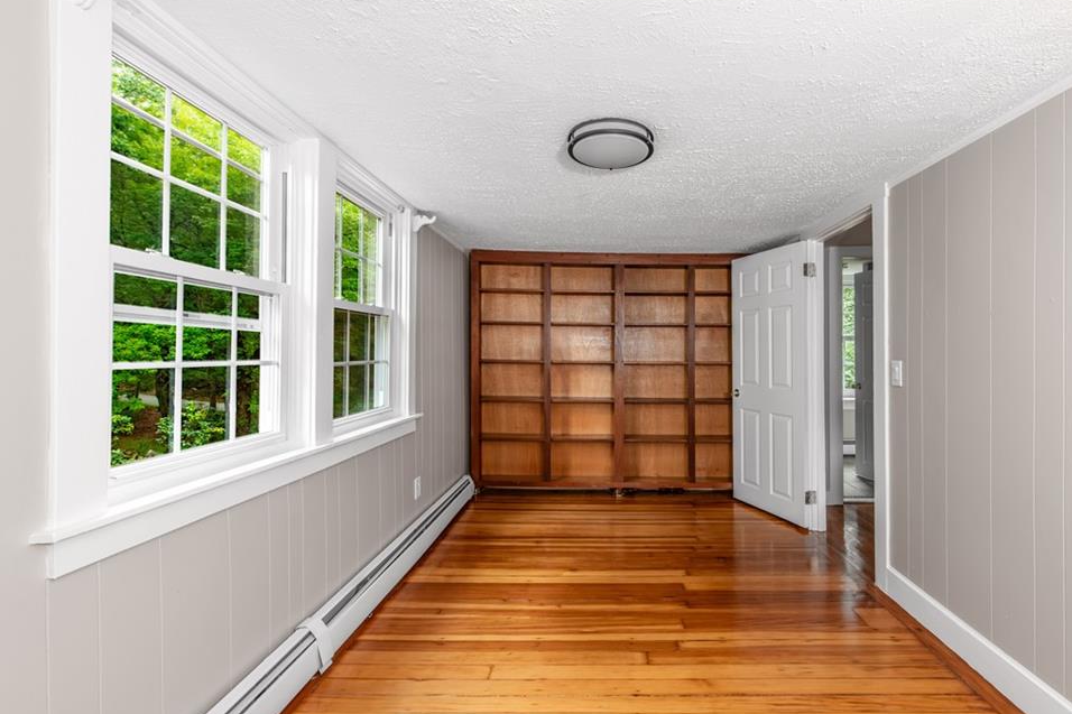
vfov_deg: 77.3
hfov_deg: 100.3
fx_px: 447
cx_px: 565
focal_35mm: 15
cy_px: 347
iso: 800
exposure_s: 1/15
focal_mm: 14
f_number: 10
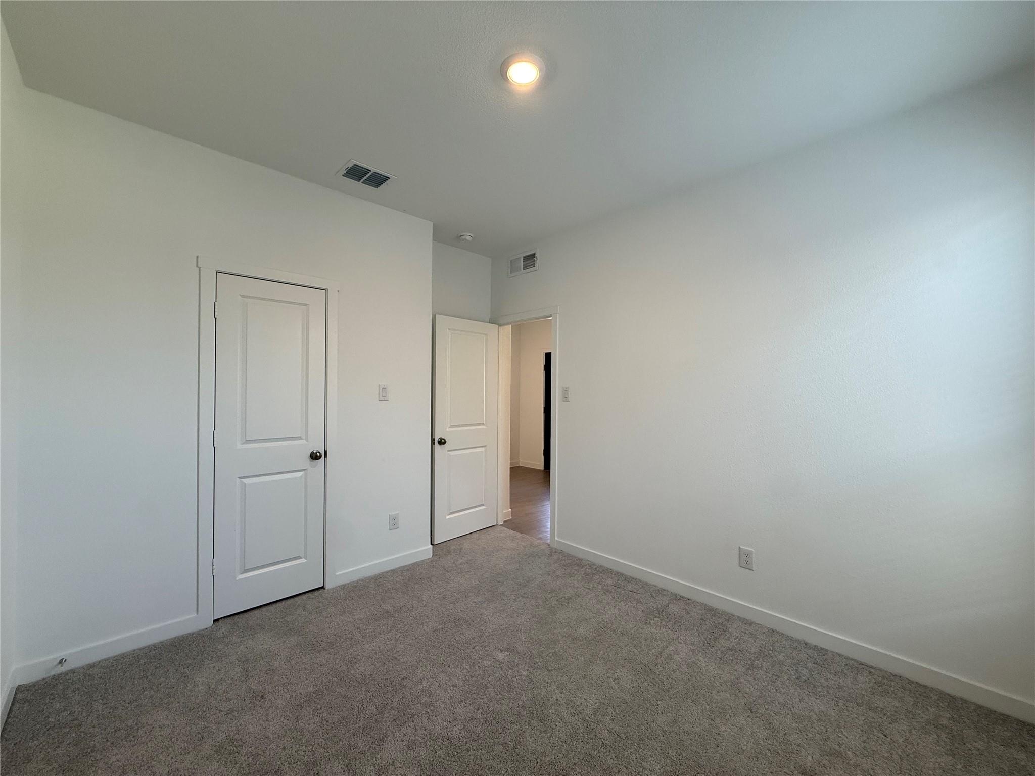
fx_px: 419
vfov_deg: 85.7
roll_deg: -0.7
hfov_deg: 102.1
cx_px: 518
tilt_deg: +0.0
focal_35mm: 14
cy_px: 388
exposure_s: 1/120
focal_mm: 2.22
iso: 160
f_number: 2.2
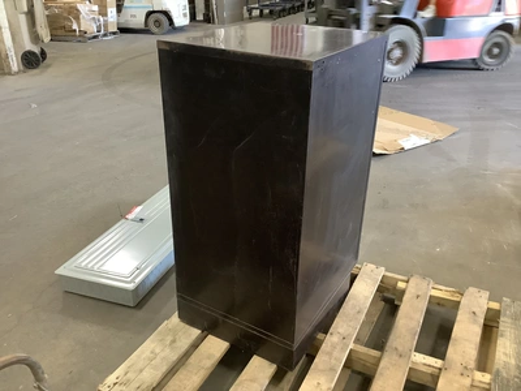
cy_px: 196
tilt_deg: -26.0
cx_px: 260
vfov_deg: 45.4
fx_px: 467
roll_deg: -0.8
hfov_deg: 58.4
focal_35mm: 31
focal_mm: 3.3
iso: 320
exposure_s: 1/33
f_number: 2.4
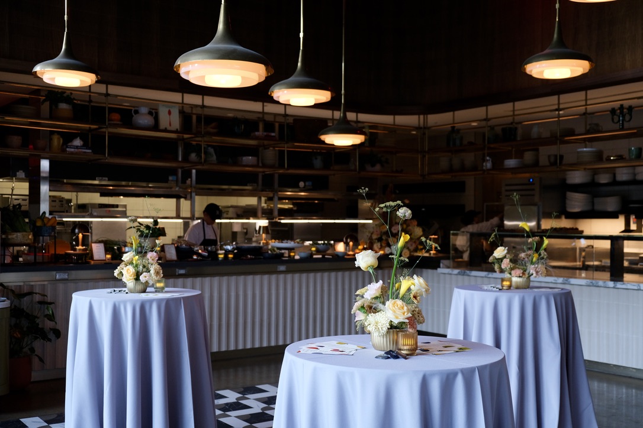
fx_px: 714
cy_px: 214
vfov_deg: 33.4
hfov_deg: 48.5
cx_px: 322
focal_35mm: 40
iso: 800
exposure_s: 1/100
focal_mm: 26.5
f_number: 3.2
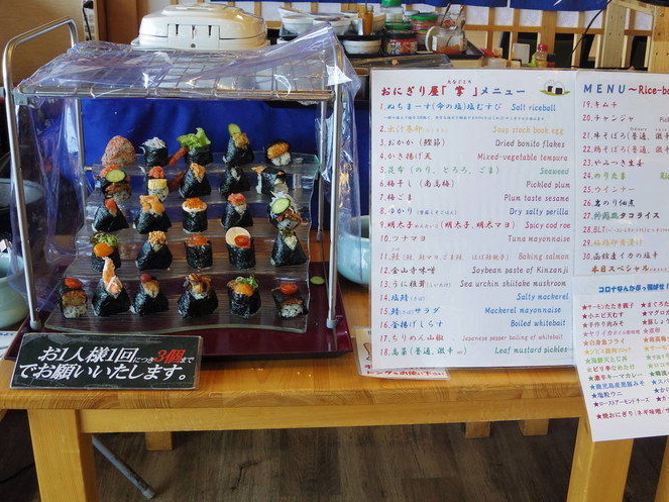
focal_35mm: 43
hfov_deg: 43.6
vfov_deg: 33.6
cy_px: 229
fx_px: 831
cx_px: 401
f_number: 3.2
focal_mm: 7.6
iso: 250
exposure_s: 1/50
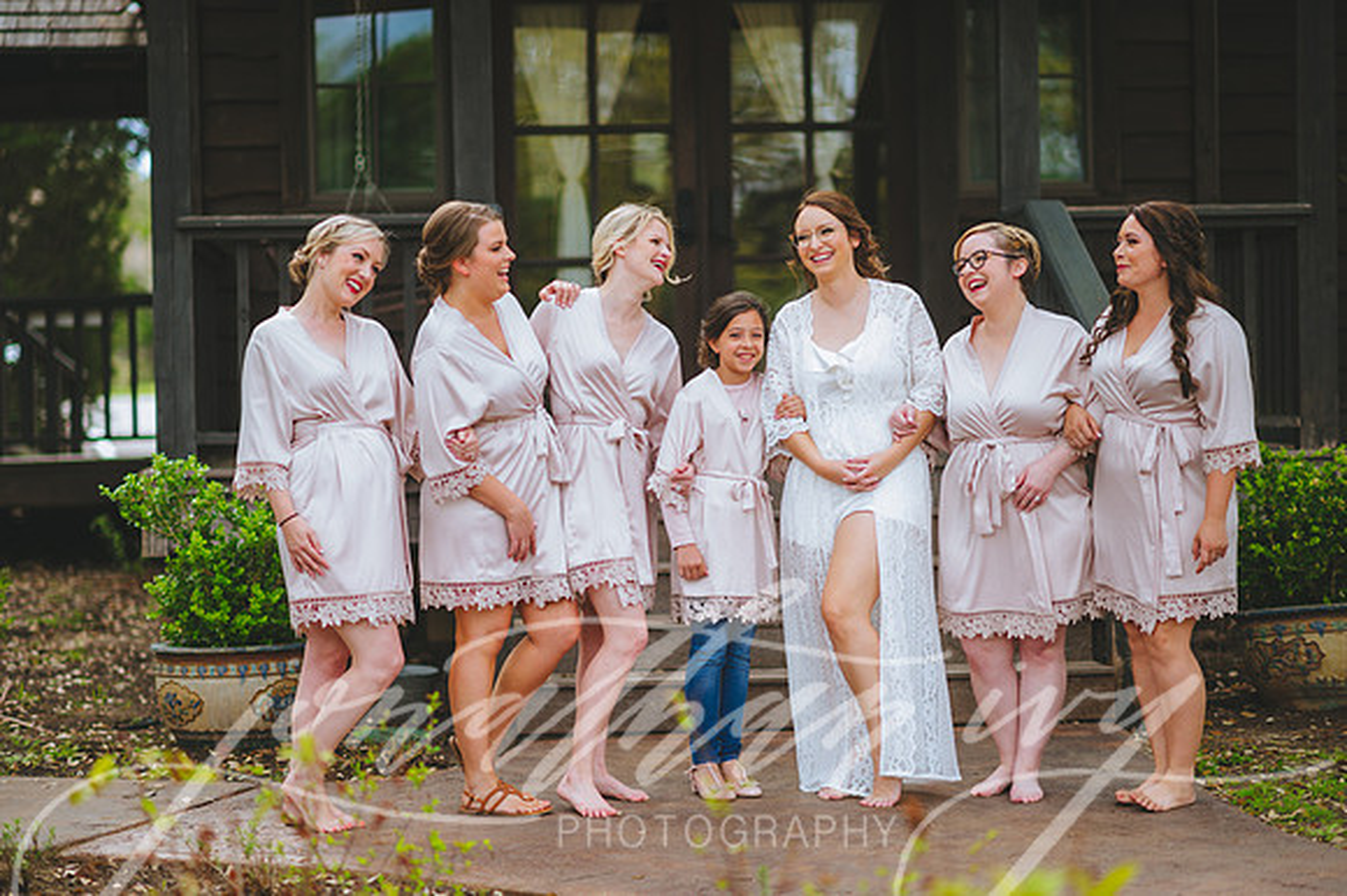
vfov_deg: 16.1
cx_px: 674
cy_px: 448
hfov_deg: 23.9
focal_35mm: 85
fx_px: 3178
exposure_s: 1/500
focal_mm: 85
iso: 50
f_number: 1.8
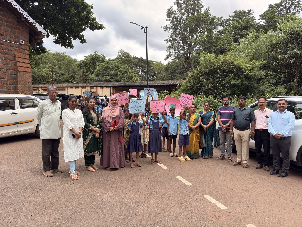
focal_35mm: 26
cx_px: 151
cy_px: 114
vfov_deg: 53.1
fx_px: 227
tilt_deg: -3.0
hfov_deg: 67.3
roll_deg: -0.3
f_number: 1.6
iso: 50
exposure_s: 1/1074
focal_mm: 5.96
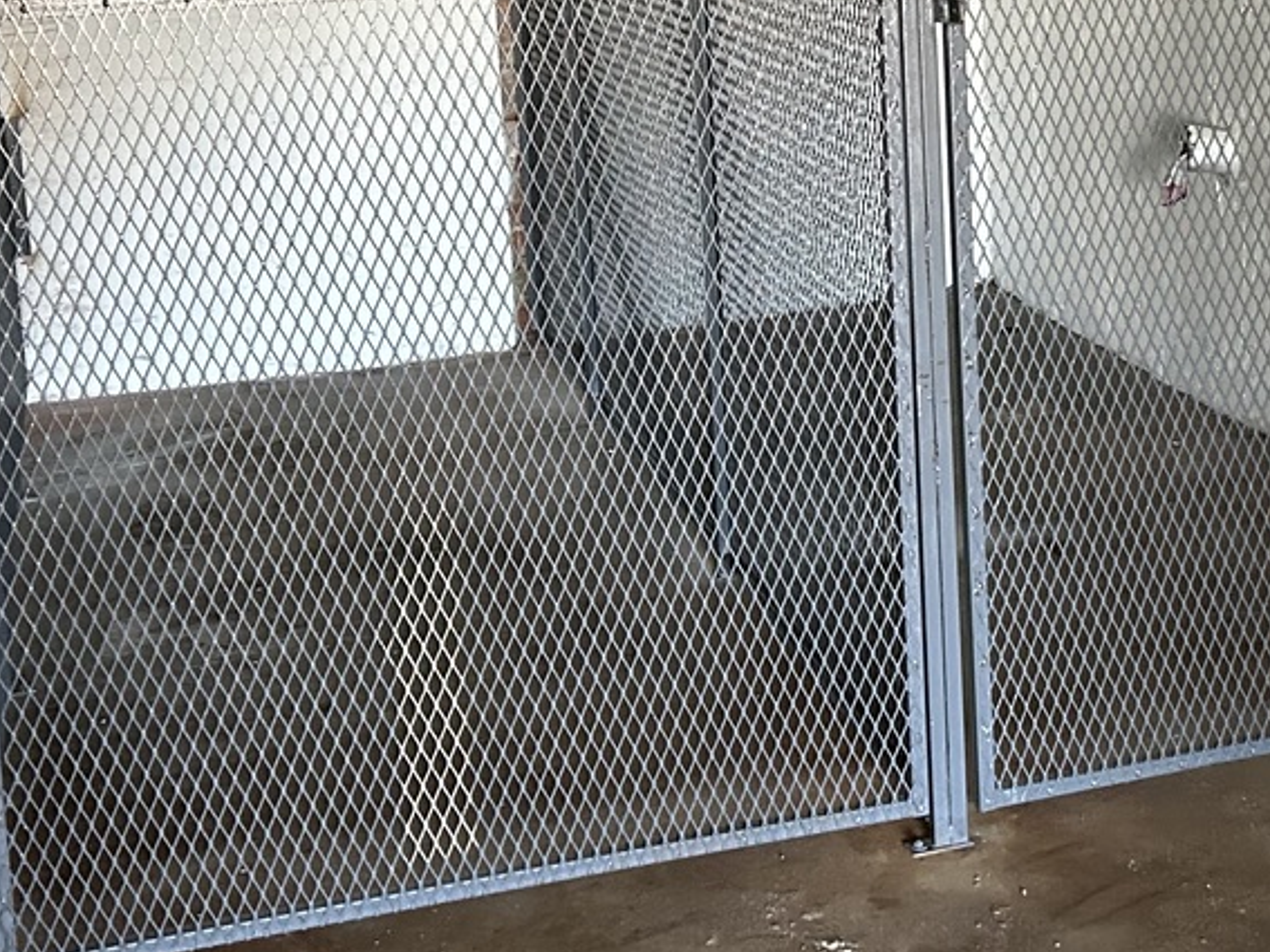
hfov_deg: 29.1
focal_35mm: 66
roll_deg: +2.2
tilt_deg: -7.0
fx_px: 2421
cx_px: 903
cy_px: 92
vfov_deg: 21.7
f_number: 1.5
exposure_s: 1/60
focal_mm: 5.7
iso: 400
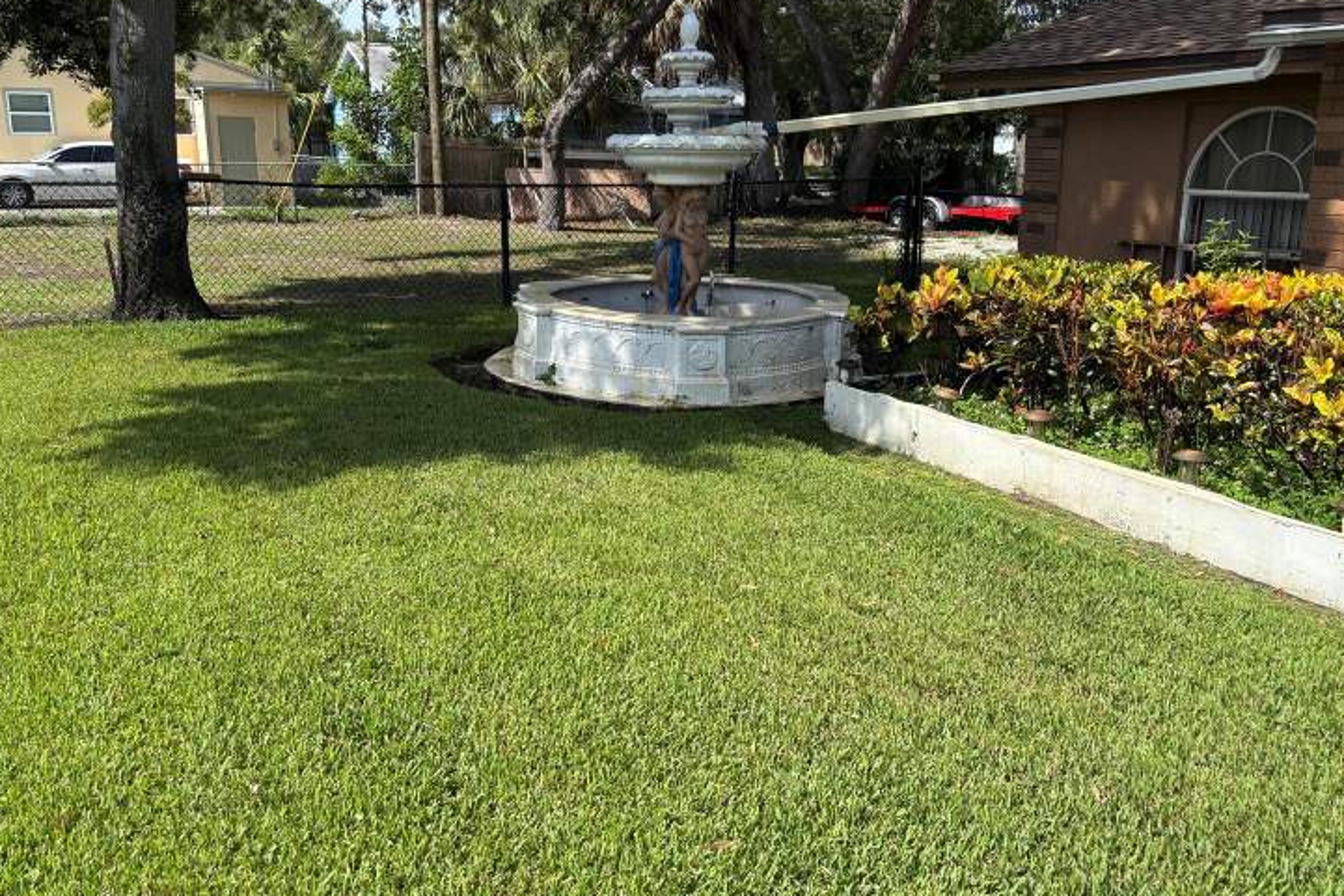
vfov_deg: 43.6
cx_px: 669
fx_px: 1120
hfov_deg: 61.9
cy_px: 412
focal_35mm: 30
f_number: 1.6
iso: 50
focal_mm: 5.96
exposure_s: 1/1783
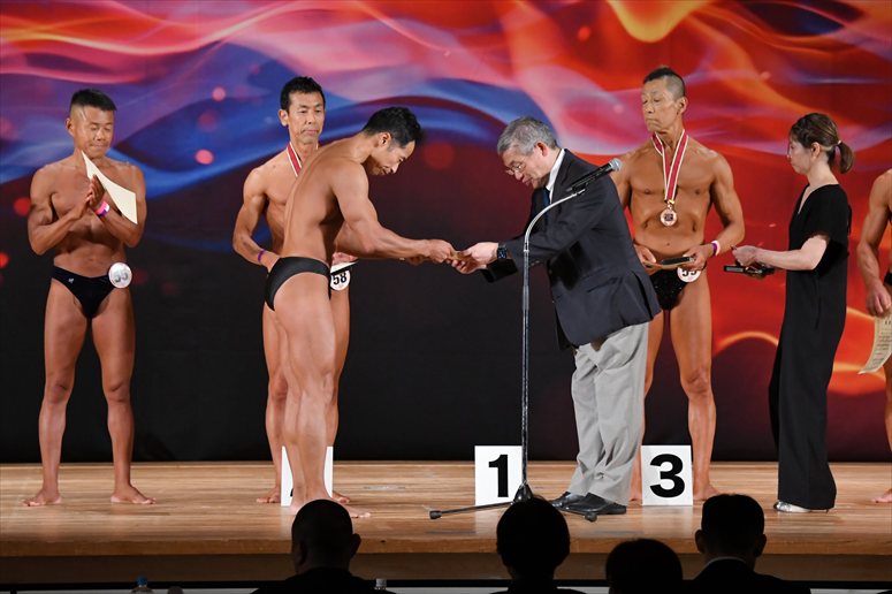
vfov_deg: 6.8
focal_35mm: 202
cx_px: 446
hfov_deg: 10.2
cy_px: 297
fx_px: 5003
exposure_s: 1/400
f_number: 5.6
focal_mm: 135
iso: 3200
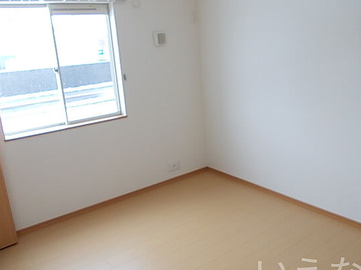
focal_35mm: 33
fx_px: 344
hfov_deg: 55.3
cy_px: 133
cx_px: 199
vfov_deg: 42.9
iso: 80
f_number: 2.7
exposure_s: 1/40
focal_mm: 4
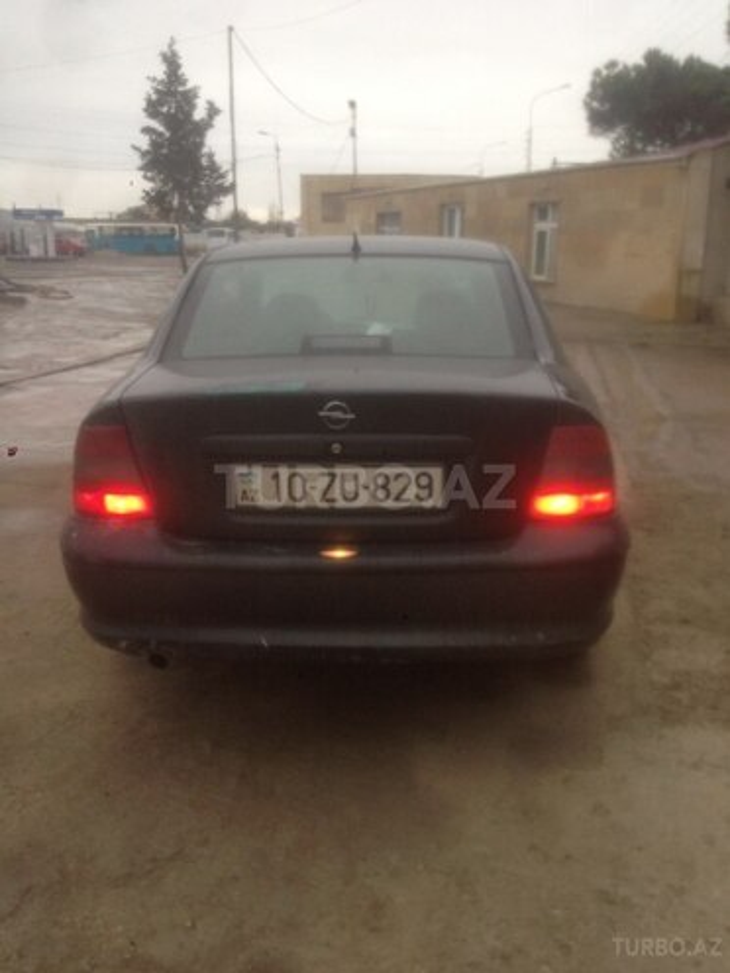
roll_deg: -0.8
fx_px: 928
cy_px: 486
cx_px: 365
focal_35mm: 33
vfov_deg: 55.4
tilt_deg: -15.5
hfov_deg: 42.9
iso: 80
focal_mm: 4.12
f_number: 2.4
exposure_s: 1/120
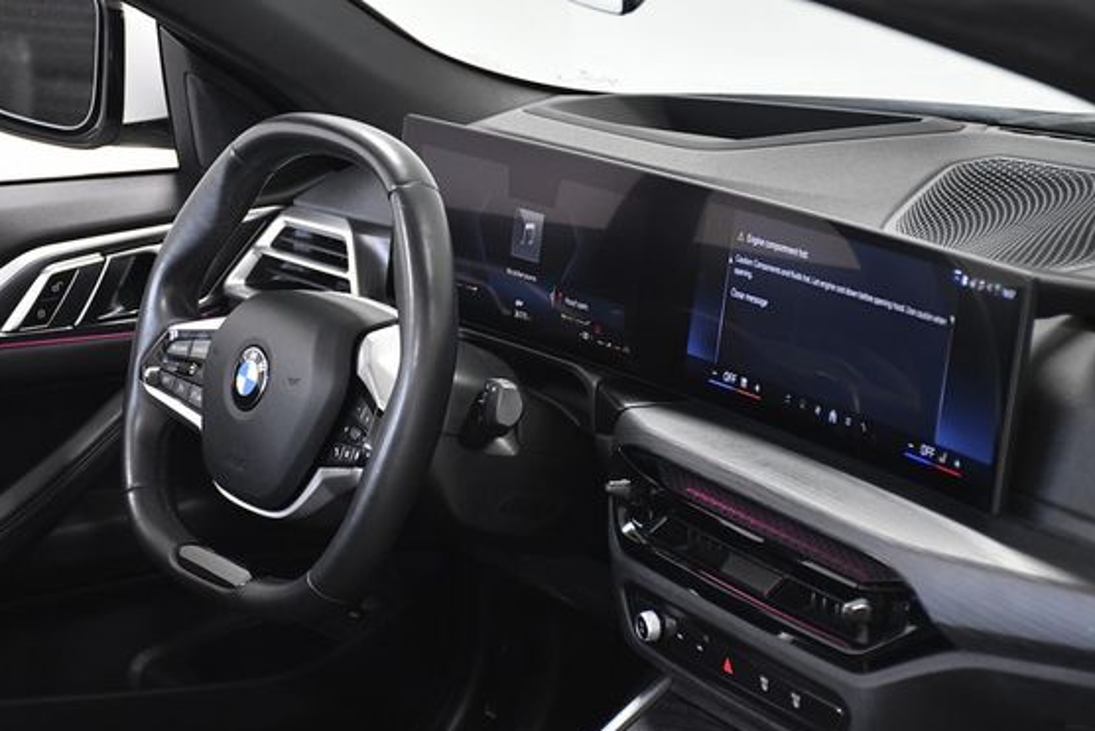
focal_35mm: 114
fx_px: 3468
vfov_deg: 12.0
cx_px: 467
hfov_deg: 17.9
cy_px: 405
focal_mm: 66
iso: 2500
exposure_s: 1/200
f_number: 5
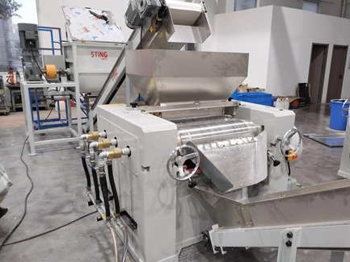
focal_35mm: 30
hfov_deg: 59.8
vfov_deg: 46.8
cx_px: 195
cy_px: 138
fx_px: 303
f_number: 1.8
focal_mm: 4.75
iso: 556
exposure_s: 1/33.3
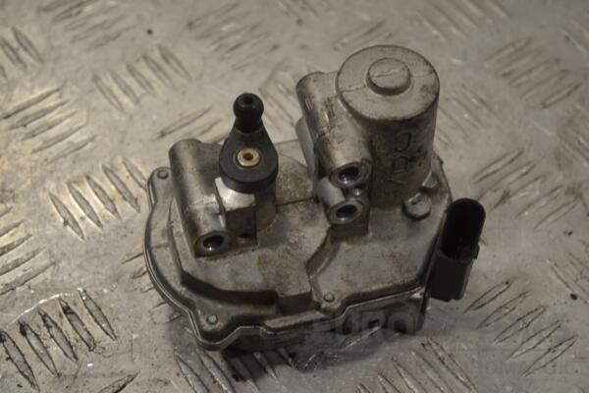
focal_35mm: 72
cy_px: 196
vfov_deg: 18.9
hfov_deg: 28.1
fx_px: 1178
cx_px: 294
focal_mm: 48
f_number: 5.6
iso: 320
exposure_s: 1/125
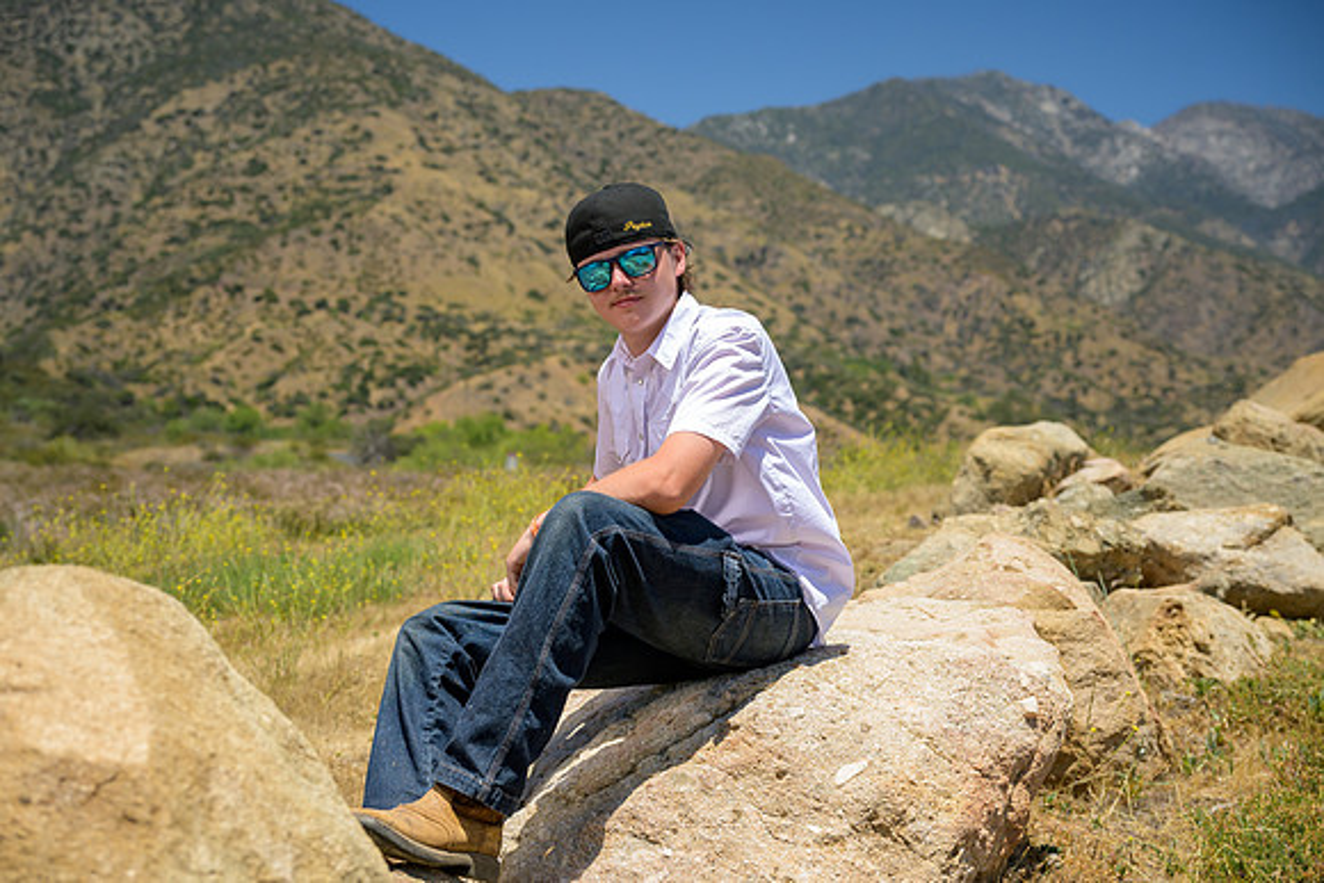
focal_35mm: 54
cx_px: 662
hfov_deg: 36.9
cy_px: 442
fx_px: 1986
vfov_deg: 25.1
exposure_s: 1/6400
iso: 640
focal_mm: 54
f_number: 4
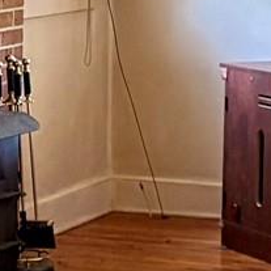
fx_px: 2011
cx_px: -88
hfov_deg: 7.6
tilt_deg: -3.9
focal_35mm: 227
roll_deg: +0.3
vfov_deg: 7.7
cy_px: 42
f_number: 1.6
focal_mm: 5.96
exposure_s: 1/60
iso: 400
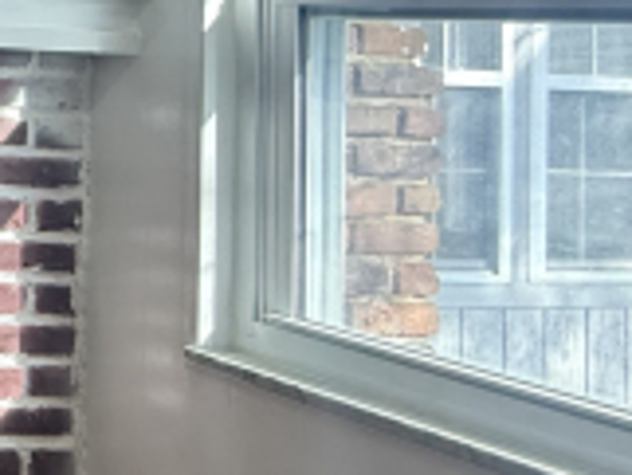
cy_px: -24
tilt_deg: +2.5
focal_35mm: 58
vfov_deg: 23.9
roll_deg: -2.2
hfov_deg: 19.0
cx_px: -646
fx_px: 1060
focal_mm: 2.22
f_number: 2.2
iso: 320
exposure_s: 1/120
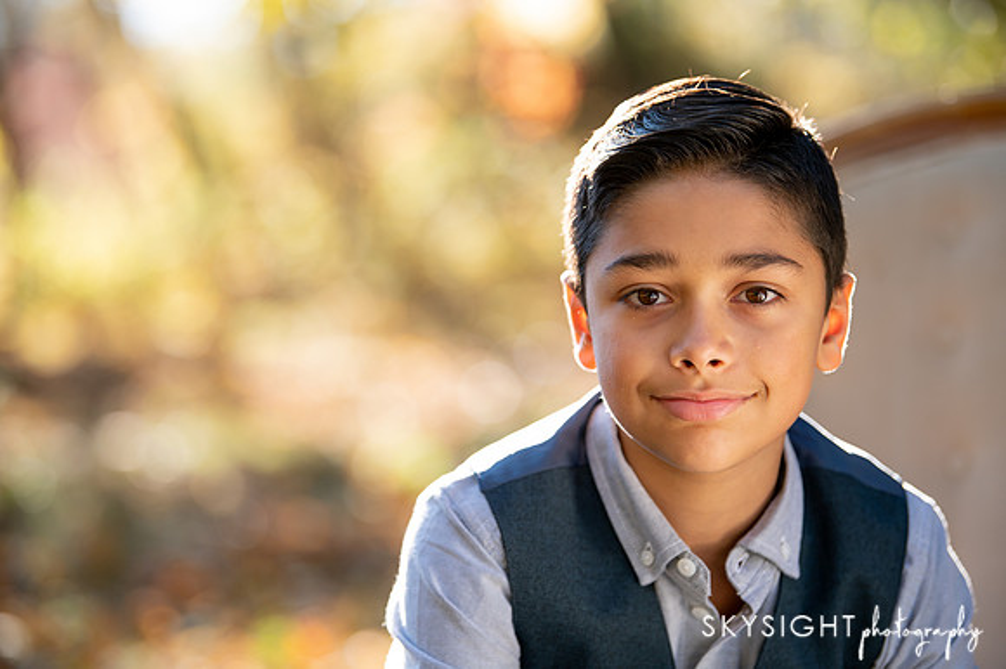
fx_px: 3407
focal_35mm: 122
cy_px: 334
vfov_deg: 11.2
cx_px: 503
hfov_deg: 16.8
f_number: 2.8
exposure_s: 1/1000
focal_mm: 122
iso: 640
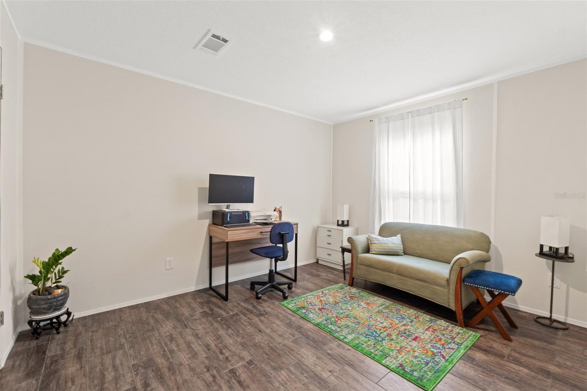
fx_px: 245
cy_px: 196
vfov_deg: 77.3
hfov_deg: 100.4
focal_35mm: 15
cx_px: 294
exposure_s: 1/1.67
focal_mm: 10
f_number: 8
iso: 400
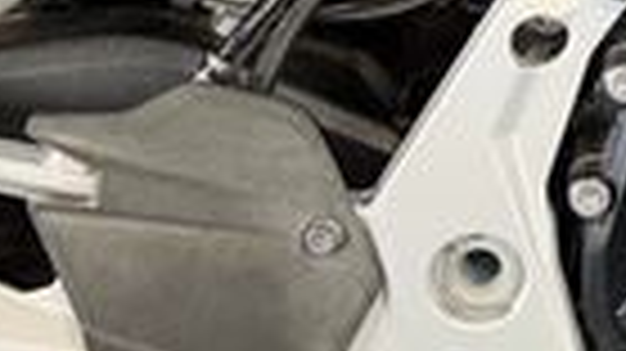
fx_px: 1991
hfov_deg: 17.1
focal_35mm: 120
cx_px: 757
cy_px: -220
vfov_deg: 9.7
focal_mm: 6.76
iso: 50
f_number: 1.78
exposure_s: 1/22
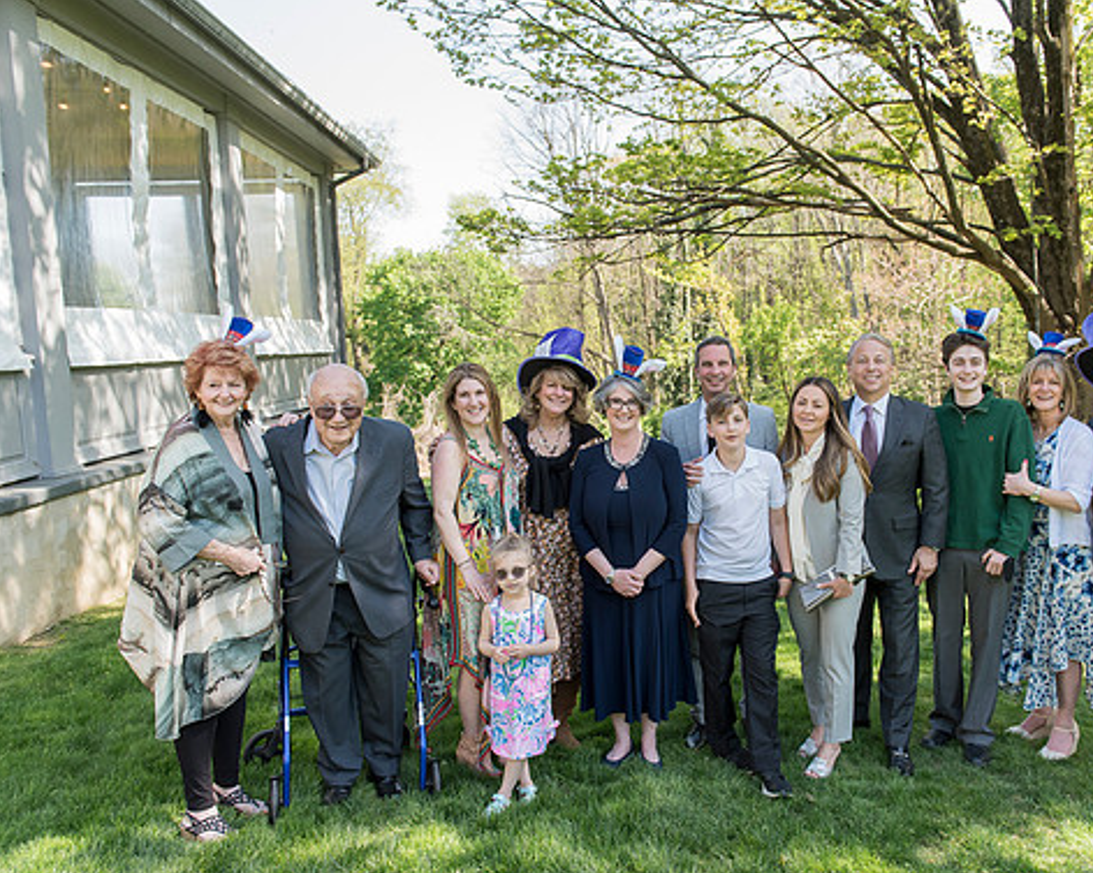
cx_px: 648
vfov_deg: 48.5
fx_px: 970
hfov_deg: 58.4
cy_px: 446
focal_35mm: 30
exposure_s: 1/500
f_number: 4
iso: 400
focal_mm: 26
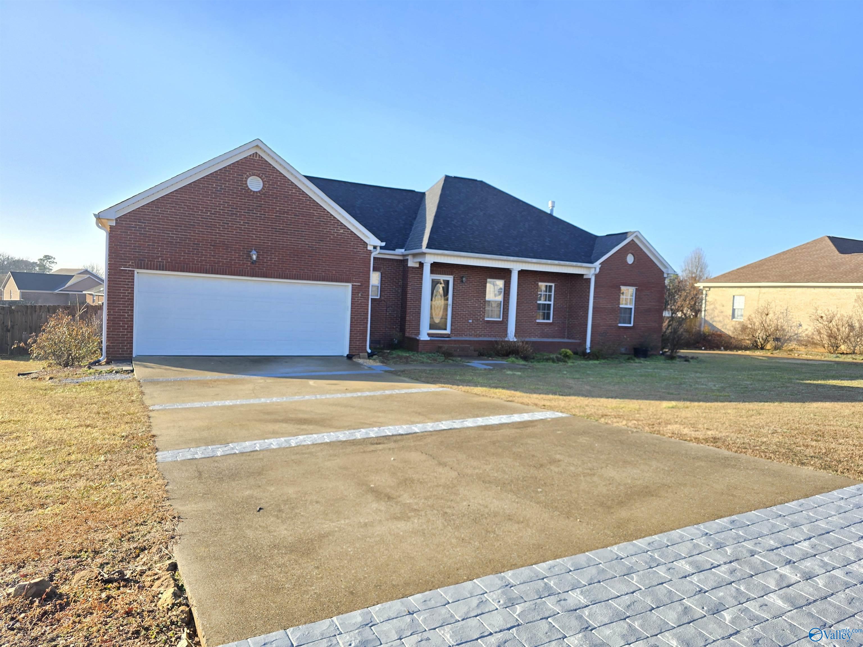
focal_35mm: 23
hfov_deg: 73.9
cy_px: 324
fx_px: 573
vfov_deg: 58.9
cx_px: 432
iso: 12
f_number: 1.7
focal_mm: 6.3
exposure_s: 1/197
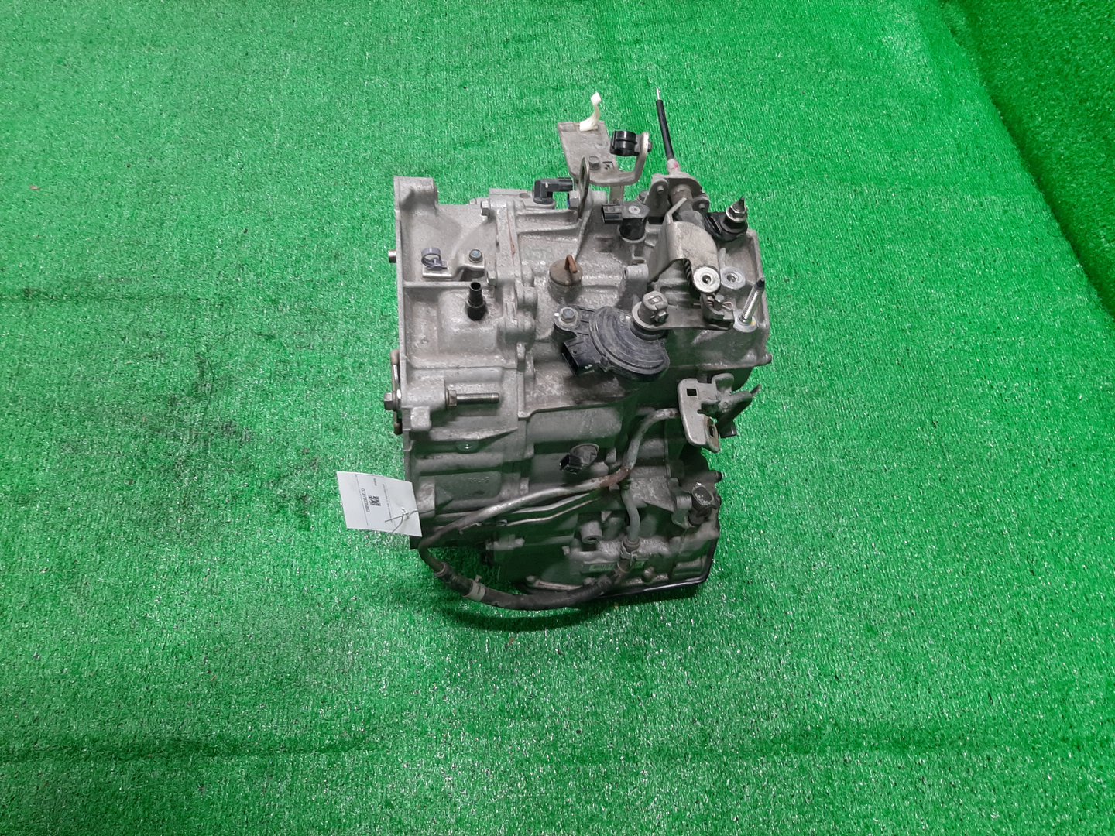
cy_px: 418
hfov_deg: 67.3
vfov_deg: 53.1
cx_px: 558
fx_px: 837
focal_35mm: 26
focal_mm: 3.93
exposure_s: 1/50
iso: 107
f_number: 1.7
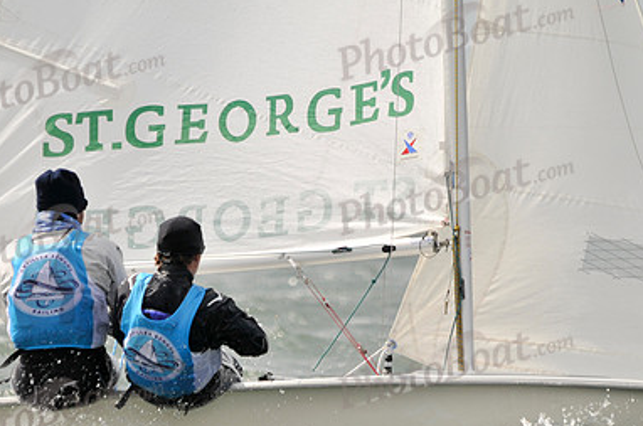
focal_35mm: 912
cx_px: 251
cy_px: 302
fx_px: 16255
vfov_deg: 1.5
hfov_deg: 2.3
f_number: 7.1
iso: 200
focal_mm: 400
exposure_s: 1/1000
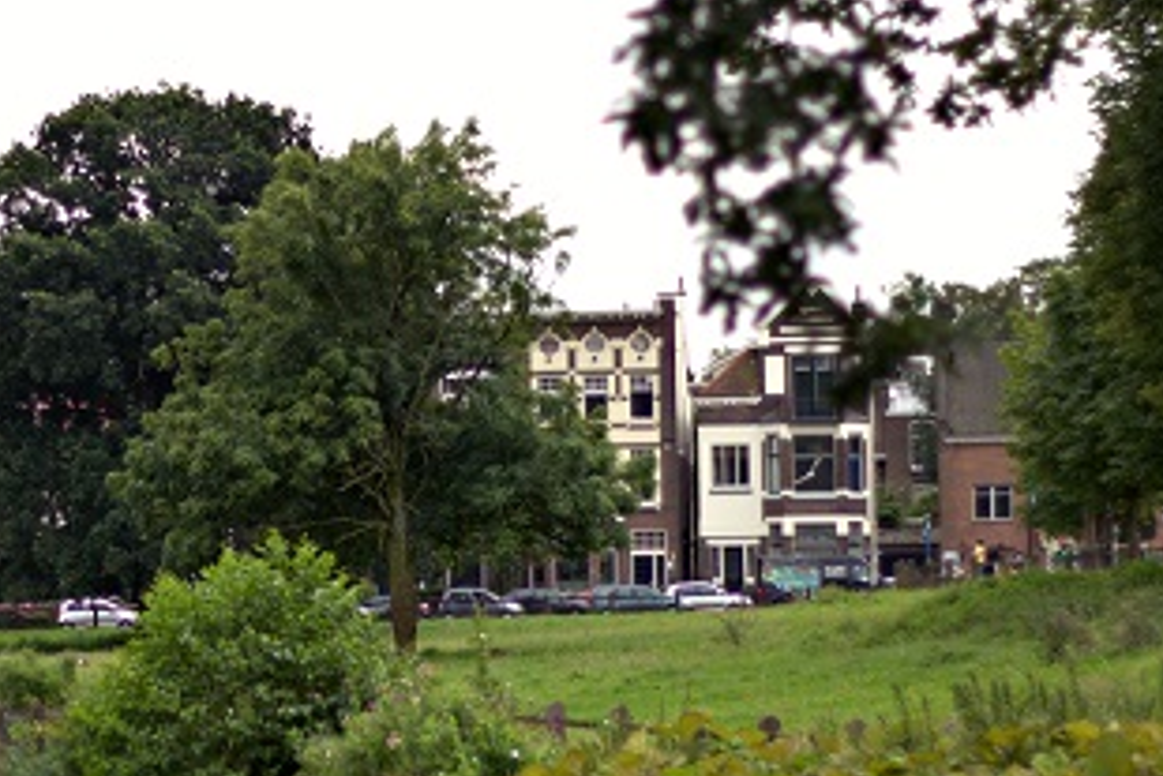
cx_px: 210
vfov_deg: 8.2
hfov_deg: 12.2
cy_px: 557
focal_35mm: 167
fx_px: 5397
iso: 100
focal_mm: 50
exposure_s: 1/2000
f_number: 1.8
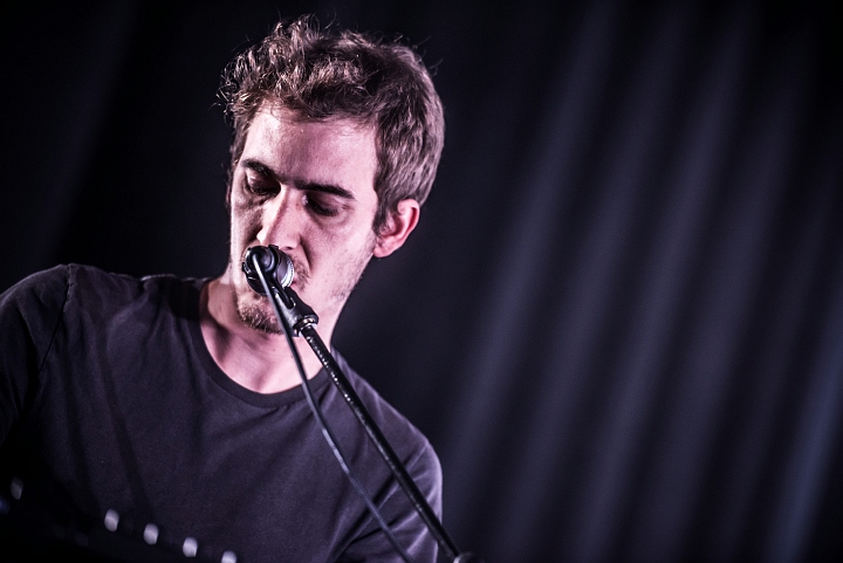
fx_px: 4686
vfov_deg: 6.9
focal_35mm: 200
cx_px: 422
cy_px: 282
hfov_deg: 10.3
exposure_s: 1/80
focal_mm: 200
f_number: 2.8
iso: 800
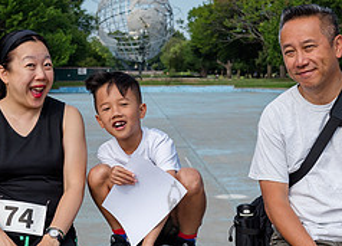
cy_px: 174
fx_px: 1051
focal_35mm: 108
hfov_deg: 18.5
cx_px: 168
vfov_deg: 13.3
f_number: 4
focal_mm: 38
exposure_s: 1/2000
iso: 200
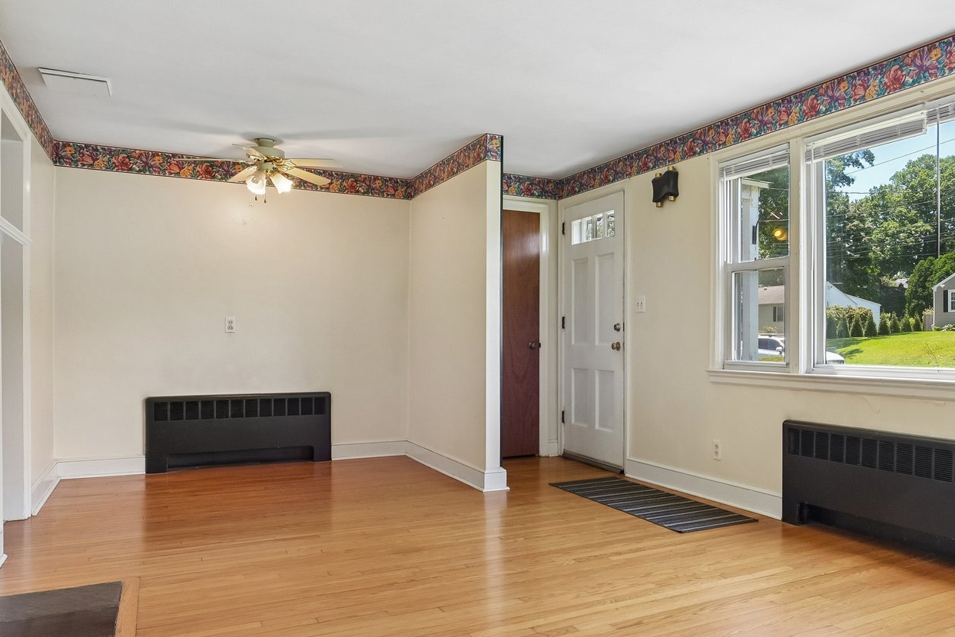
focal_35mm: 28
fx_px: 743
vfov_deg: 46.4
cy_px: 334
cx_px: 612
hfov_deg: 64.3
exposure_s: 1/50
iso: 400
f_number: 11
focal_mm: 17
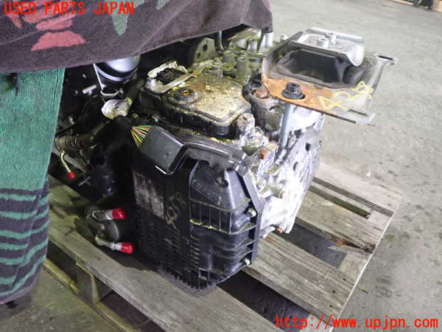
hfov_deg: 60.0
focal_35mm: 30
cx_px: 221
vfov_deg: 46.8
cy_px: 166
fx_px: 383
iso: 800
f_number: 2.3
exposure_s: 1/20
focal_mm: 5.4
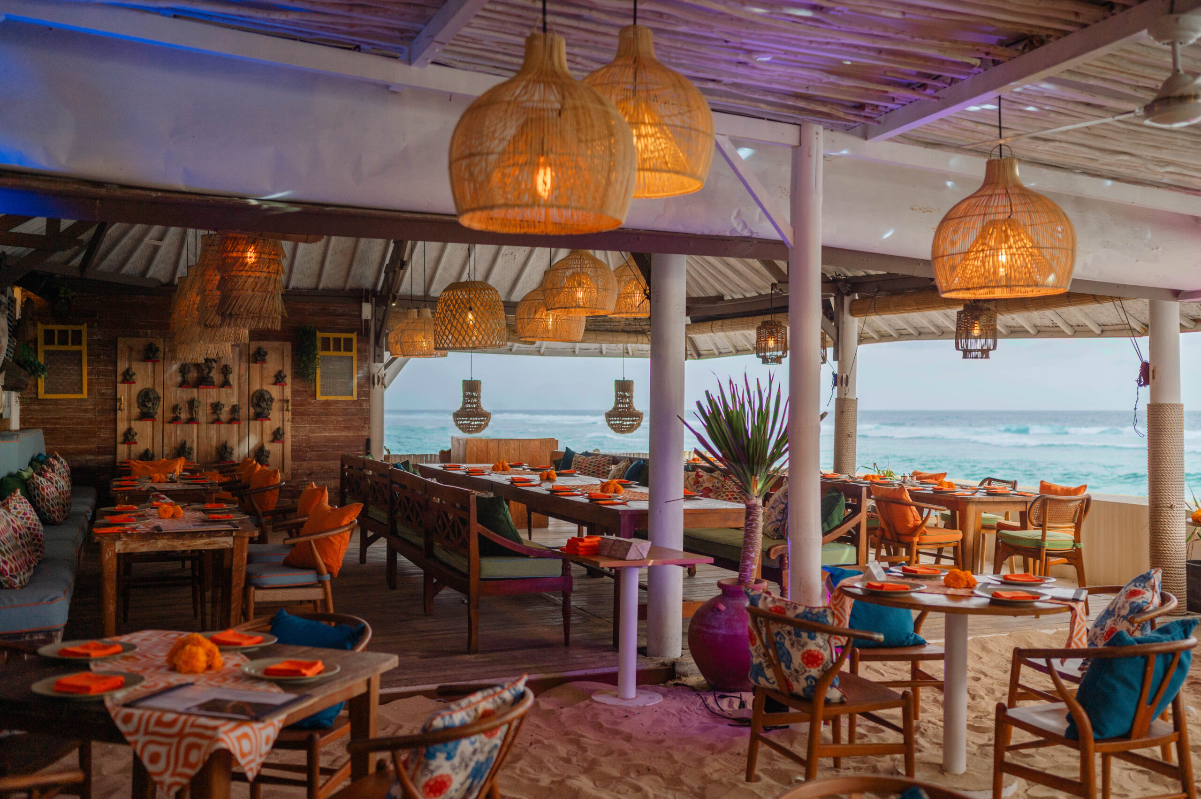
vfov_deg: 37.8
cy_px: 400
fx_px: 1167
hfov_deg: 54.5
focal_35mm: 35
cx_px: 600
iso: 320
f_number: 2.2
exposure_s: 1/1000
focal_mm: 35
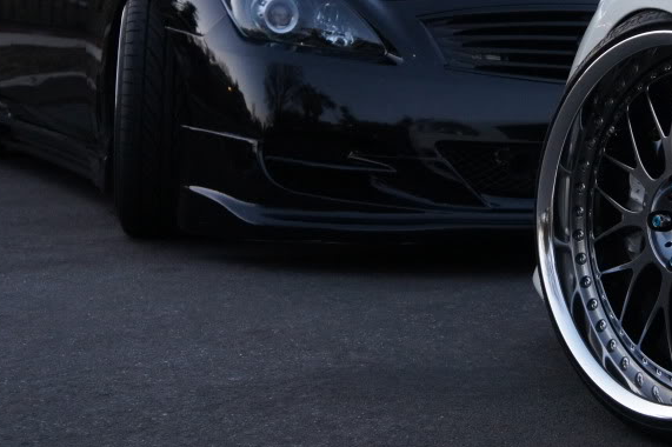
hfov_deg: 23.4
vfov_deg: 15.8
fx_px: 1604
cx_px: 509
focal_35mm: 86
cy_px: 146
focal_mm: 32
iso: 1600
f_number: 4
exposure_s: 1/50
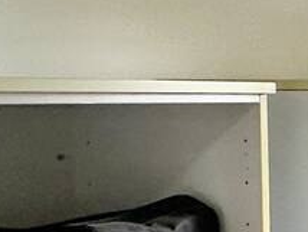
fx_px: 837
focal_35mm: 94
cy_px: 122
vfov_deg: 15.8
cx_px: 974
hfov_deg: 10.8
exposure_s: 1/120
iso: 125
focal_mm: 2.22
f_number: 2.2
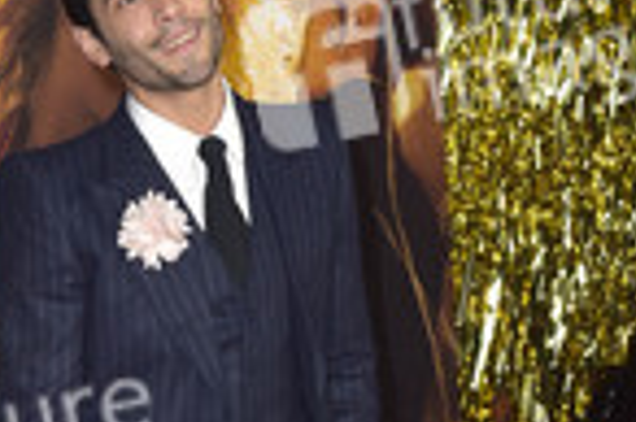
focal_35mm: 137
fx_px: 2418
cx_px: 72
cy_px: 700
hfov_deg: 14.8
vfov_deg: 9.6
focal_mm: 50
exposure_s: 1/250
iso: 1000
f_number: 6.3
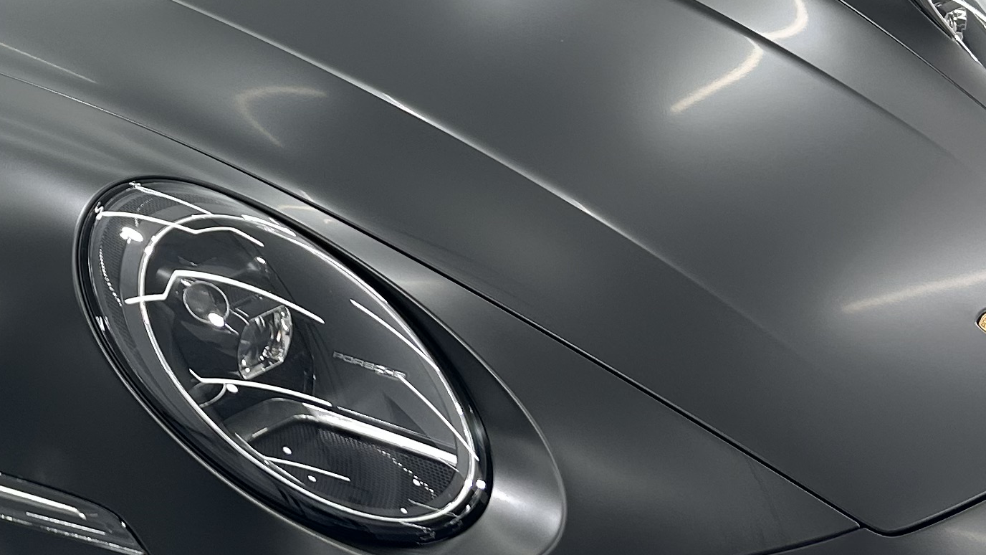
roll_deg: +0.1
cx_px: -17
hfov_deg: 24.4
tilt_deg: -18.2
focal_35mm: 83
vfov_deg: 14.5
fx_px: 2170
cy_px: 118
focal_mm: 5.7
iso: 32
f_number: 1.5
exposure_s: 1/146
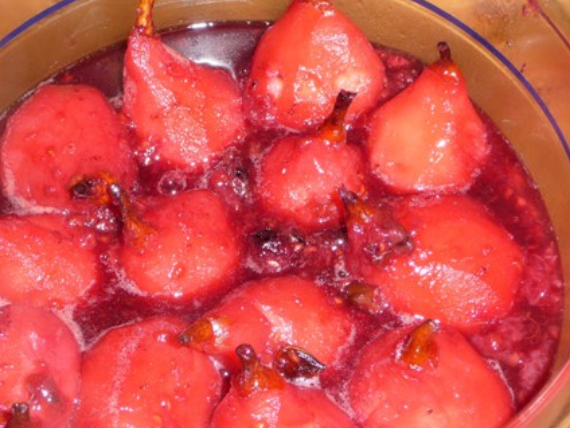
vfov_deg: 17.8
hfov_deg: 23.5
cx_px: 216
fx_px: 1367
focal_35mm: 83
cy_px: 236
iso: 100
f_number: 4.3
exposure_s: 1/30
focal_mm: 9.3
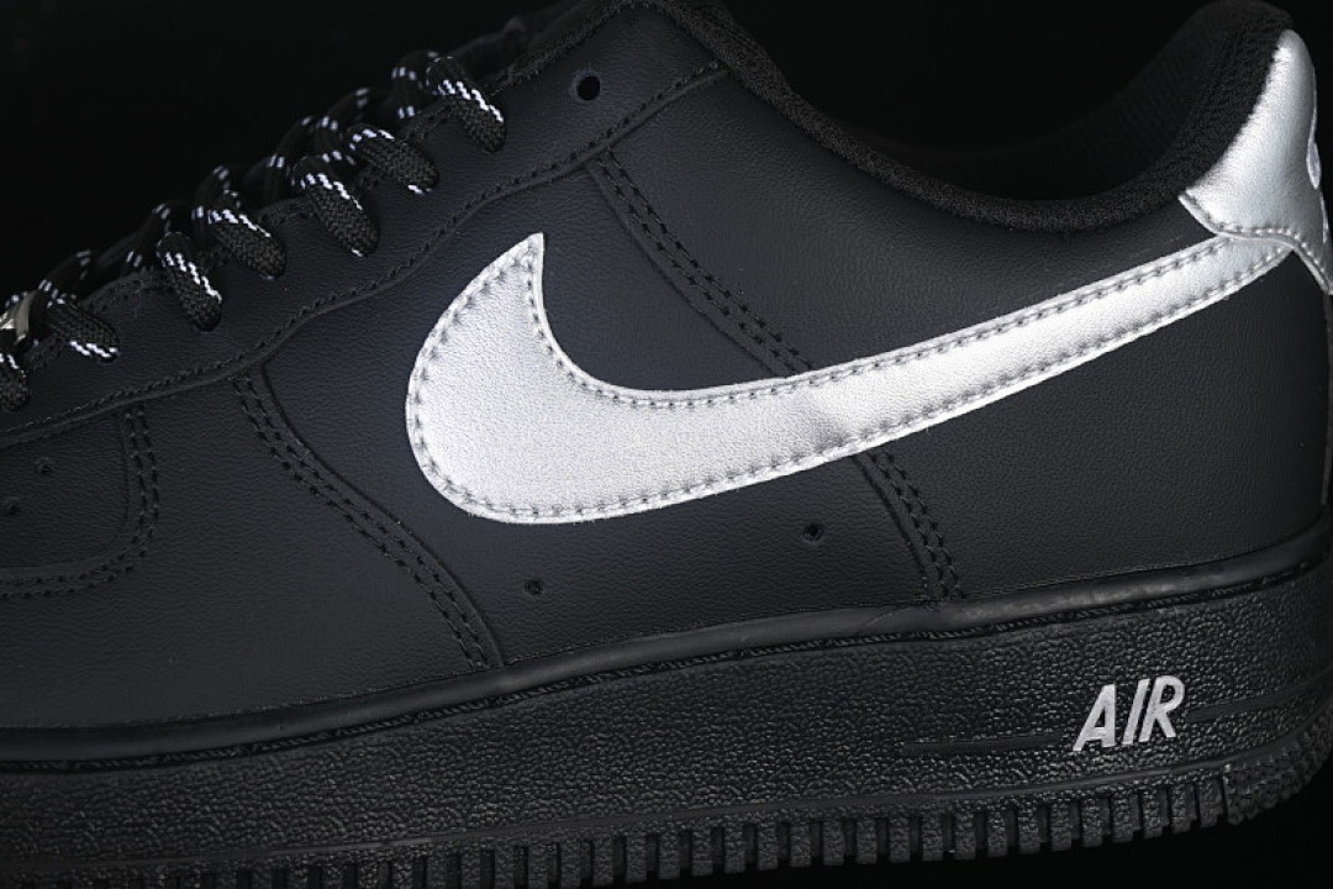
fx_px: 2777
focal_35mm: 75
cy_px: 444
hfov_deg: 27.0
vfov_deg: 18.2
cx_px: 666
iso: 160
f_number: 6.3
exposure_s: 1/60
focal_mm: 50
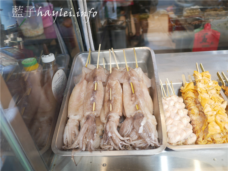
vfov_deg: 46.8
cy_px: 86
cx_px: 114
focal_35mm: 30
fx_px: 198
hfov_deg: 60.0
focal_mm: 15
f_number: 1.7
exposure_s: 1/100
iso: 200
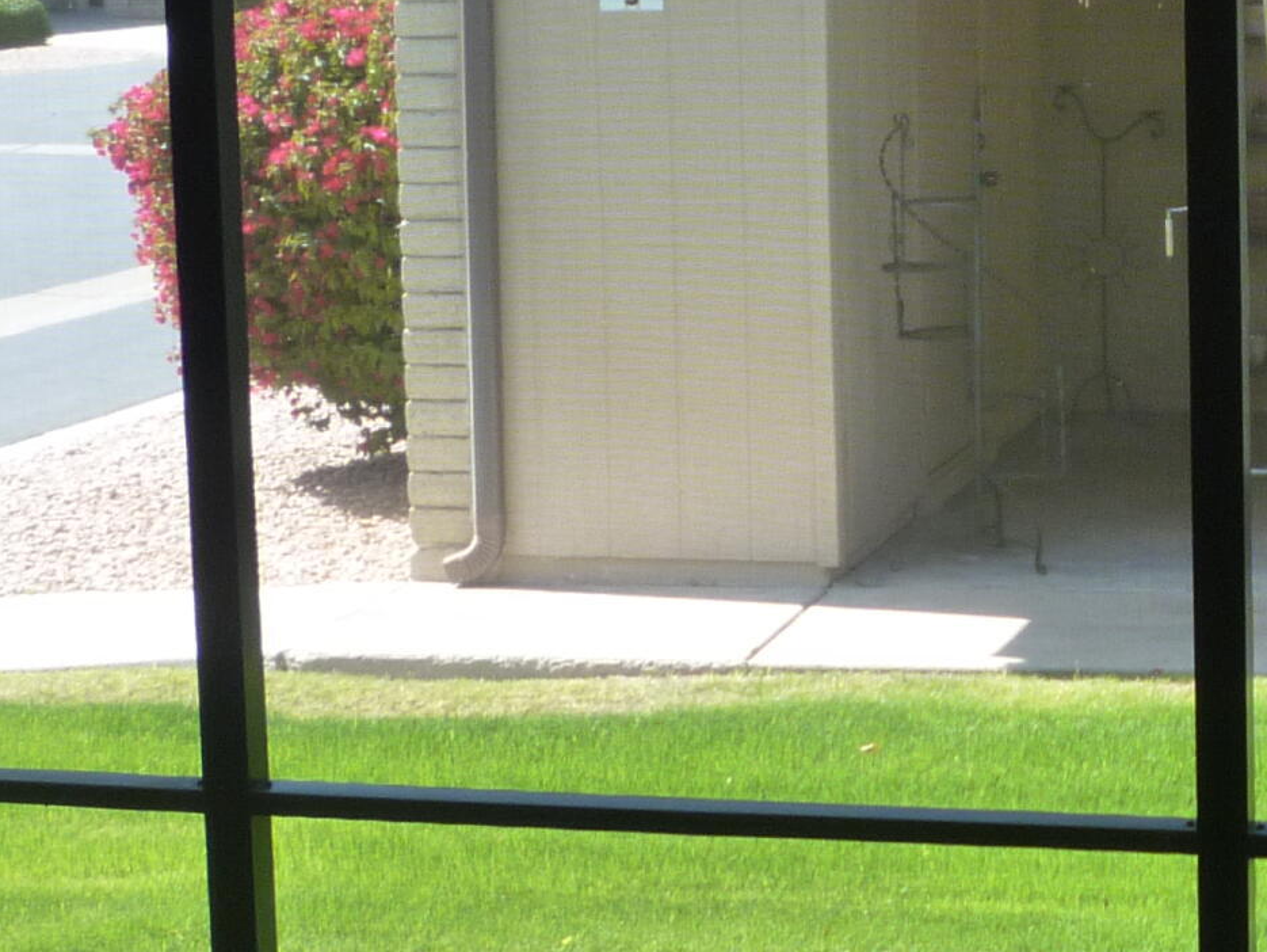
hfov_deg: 20.4
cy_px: 330
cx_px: 1251
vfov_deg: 15.9
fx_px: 3405
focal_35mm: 93
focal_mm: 5.2
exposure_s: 1/80
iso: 125
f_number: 3.3
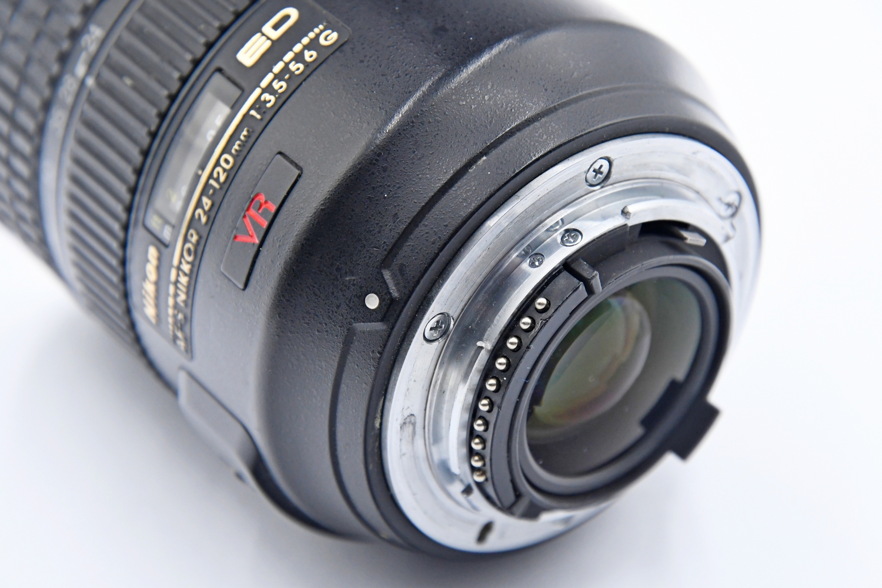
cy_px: 294
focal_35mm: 120
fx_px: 2940
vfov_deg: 11.4
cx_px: 441
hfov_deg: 17.1
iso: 1600
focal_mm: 80
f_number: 7.1
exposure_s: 1/125
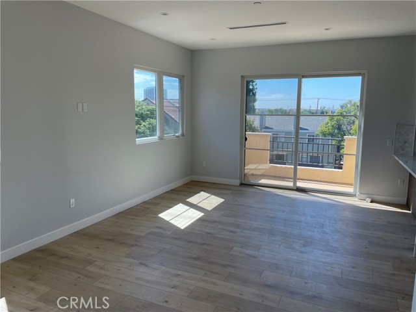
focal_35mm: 26
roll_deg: -0.2
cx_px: 208
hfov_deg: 67.3
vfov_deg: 53.1
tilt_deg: -8.6
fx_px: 312
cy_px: 156
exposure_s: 1/609
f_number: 1.6
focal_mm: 4.2
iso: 32
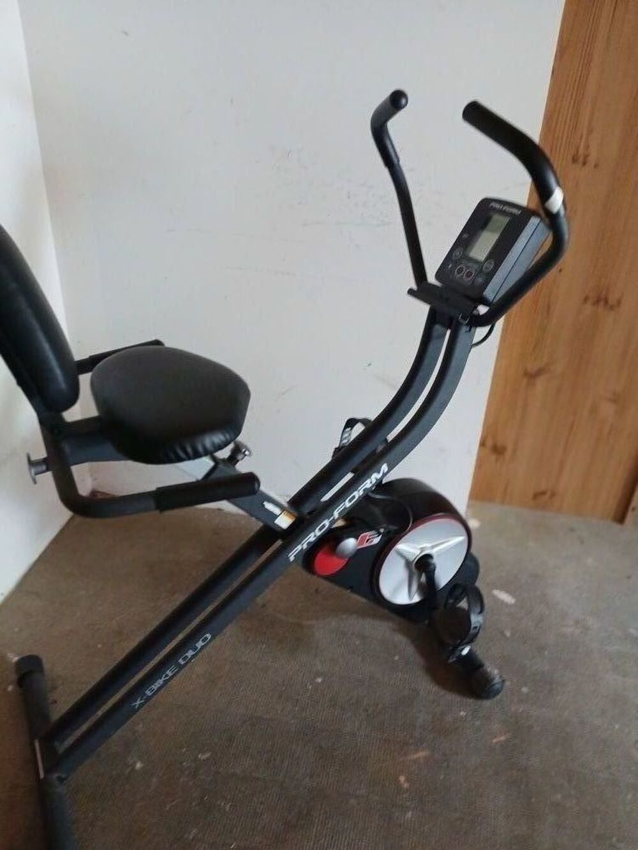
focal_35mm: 26
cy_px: 425
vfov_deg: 67.3
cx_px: 319
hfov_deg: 53.1
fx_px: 639
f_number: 1.8
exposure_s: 1/25
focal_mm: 3.98
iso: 500
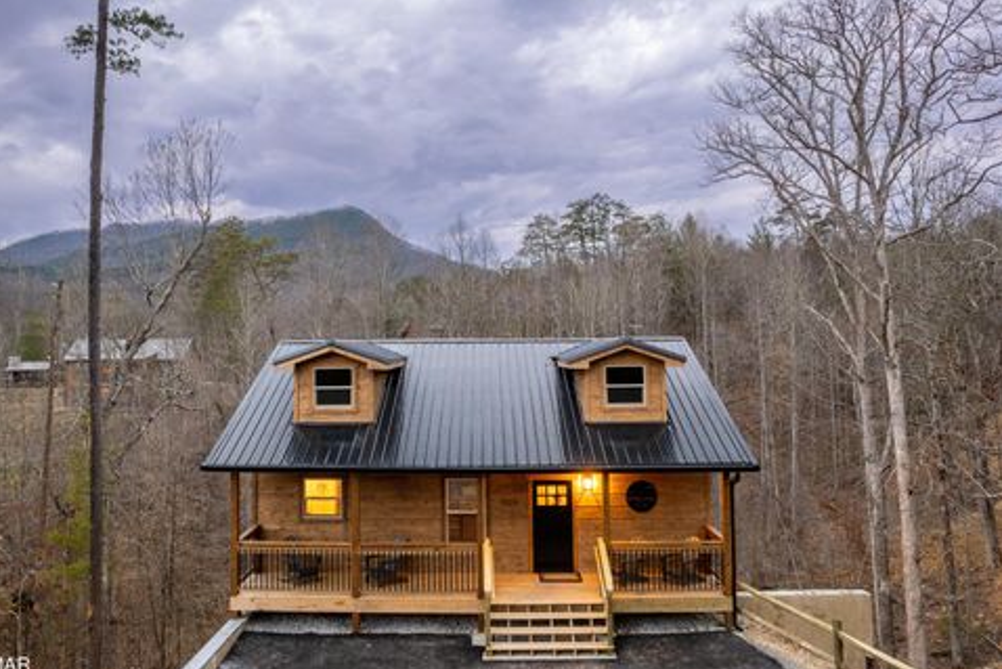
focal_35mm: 23
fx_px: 640
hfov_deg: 76.1
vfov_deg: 55.1
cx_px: 482
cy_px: 347
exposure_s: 1/15
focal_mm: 8.38
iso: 290
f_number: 2.8
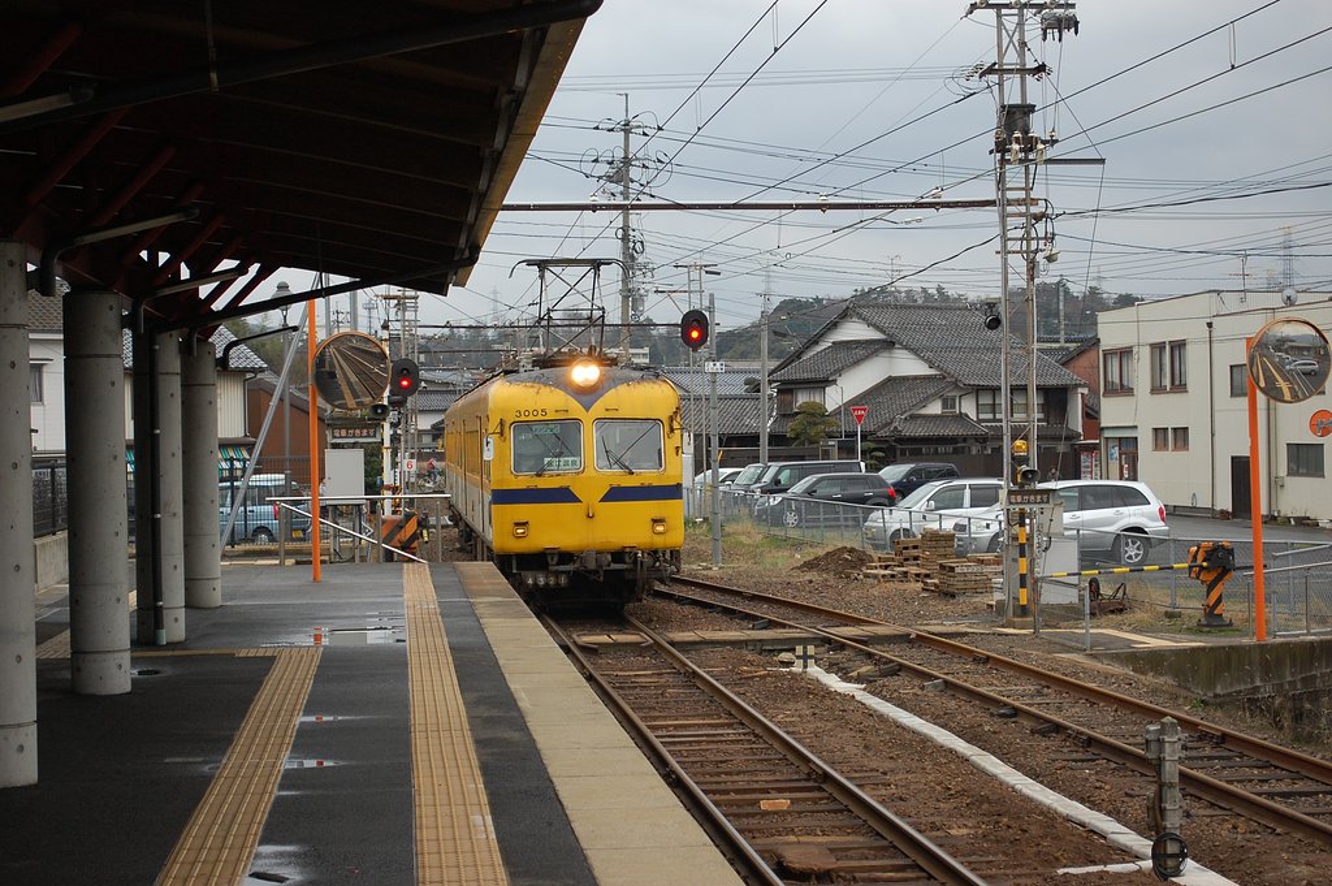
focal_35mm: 68
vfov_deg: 20.1
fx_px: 2495
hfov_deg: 29.9
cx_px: 666
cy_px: 443
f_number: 5.6
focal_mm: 45
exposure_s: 1/400
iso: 400
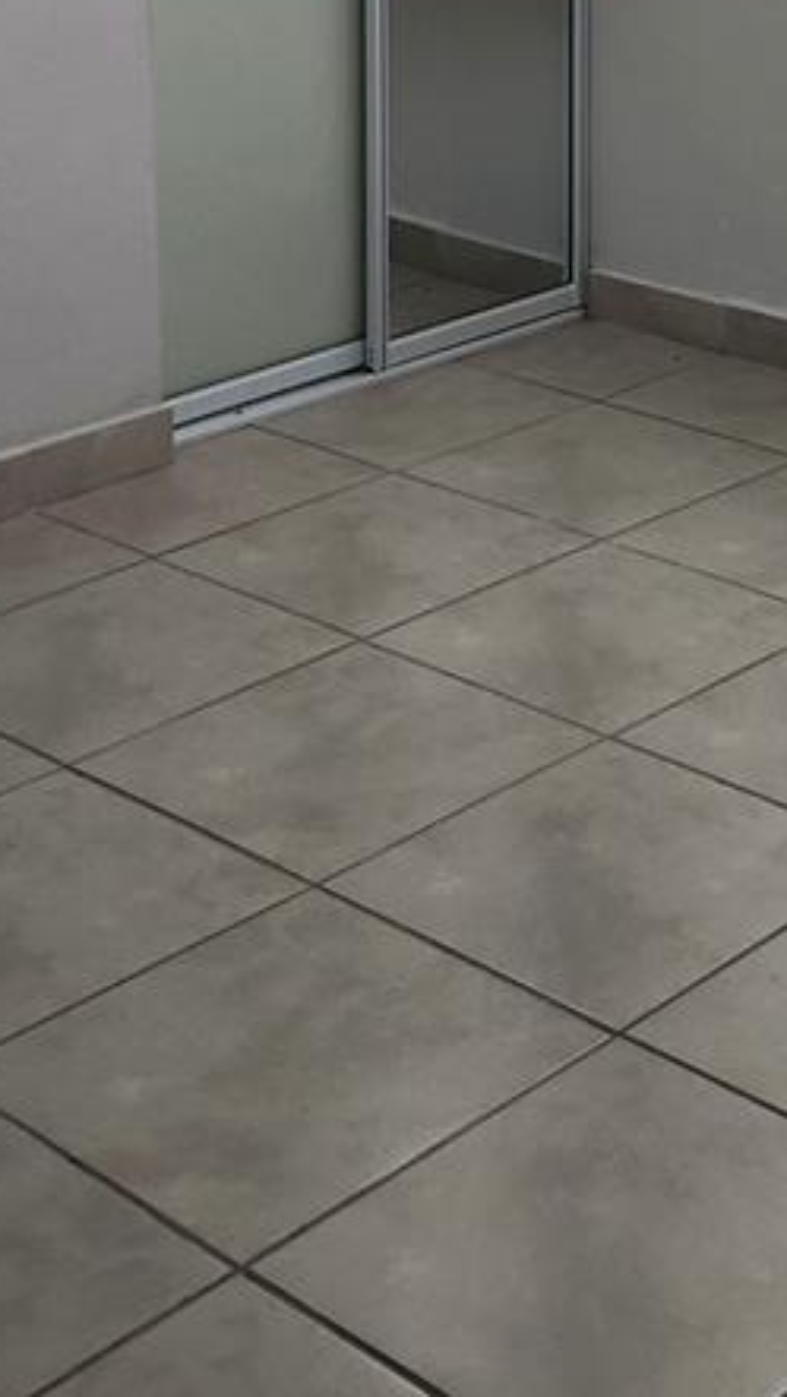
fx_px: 2520
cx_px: 771
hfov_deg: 17.4
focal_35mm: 68
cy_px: -117
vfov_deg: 28.3
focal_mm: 5.54
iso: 200
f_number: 1.8
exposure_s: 1/120
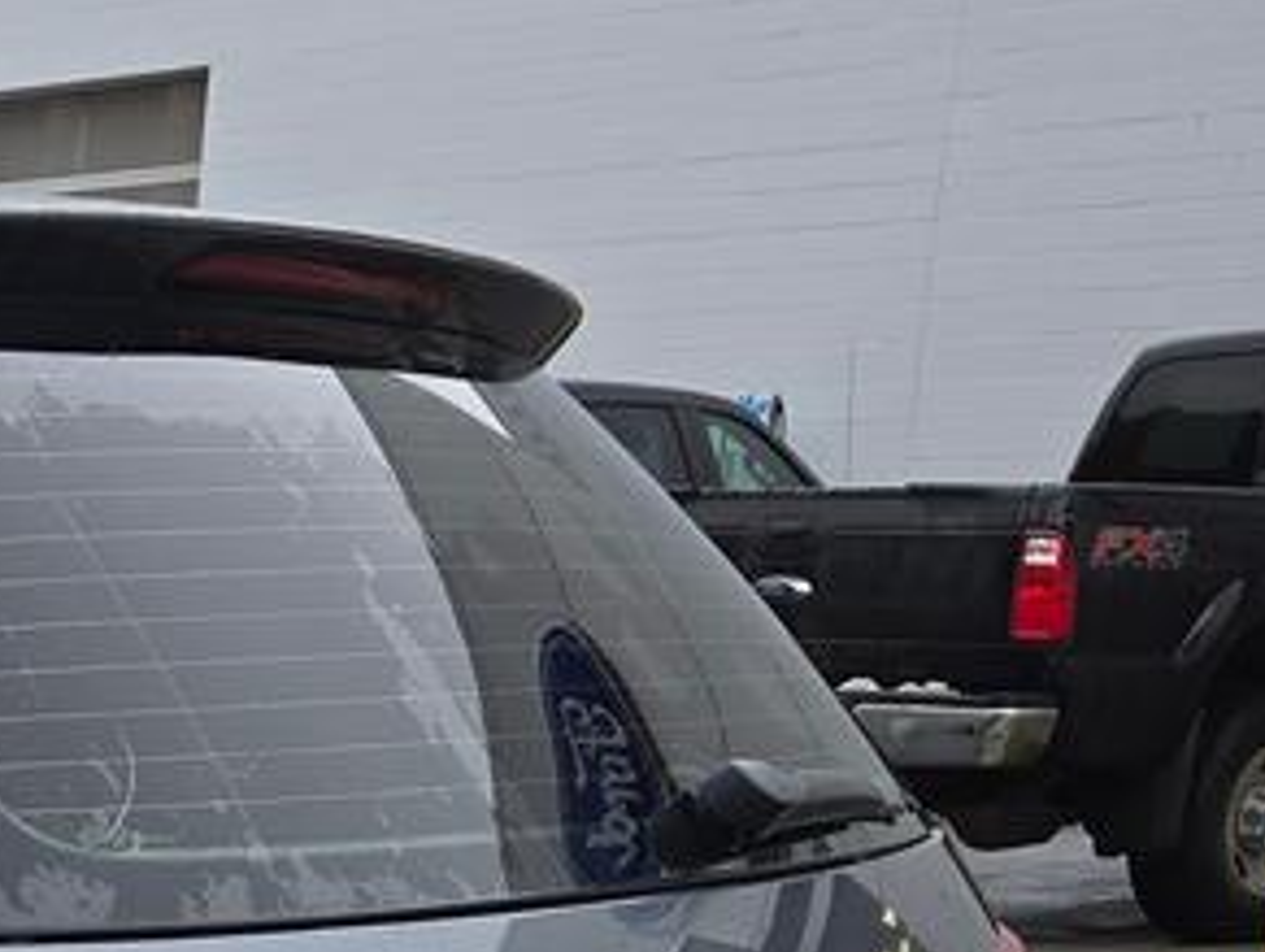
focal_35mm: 101
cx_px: -730
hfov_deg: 17.2
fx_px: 3695
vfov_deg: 14.1
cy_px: 1230
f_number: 1.8
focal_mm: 5.4
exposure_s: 1/230
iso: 25
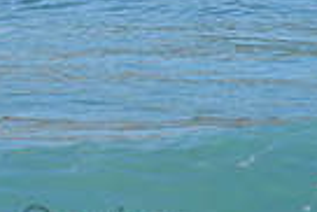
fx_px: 23095
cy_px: -226
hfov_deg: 0.8
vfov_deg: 0.5
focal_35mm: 2620
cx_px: -136
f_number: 5.6
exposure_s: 1/2000
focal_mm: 500
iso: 320
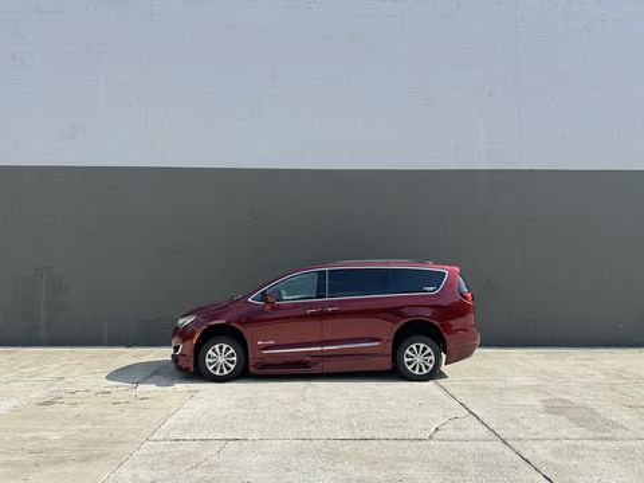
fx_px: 446
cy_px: 242
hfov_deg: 71.6
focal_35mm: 24
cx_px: 322
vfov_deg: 56.8
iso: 80
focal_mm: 6.86
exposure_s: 1/2967
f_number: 1.78
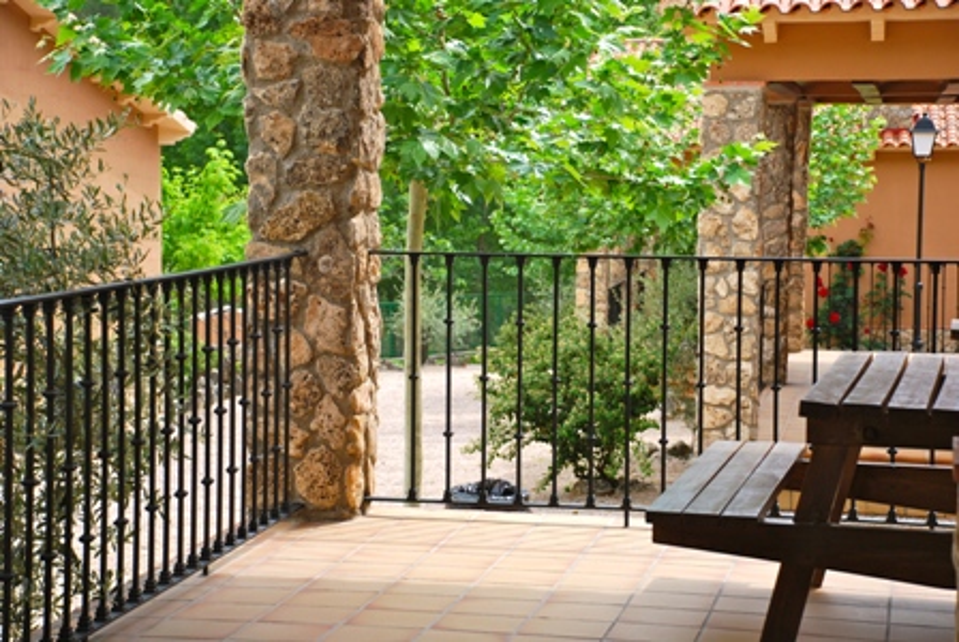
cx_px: 480
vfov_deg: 15.8
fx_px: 2321
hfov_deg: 23.3
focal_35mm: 87
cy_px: 321
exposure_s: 1/200
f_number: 5.3
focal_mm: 58
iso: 200
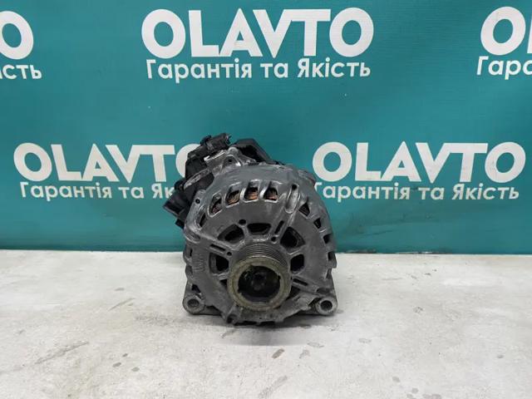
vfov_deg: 53.1
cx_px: 266
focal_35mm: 26
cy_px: 200
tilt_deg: -18.0
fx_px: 400
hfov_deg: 67.3
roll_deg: +0.5
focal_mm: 4.25
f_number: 1.8
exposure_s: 1/50
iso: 80
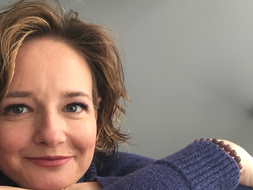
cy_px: 192
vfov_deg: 22.4
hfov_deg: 30.6
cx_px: 90
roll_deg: +1.1
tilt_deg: -13.6
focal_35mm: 63
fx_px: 461
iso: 64
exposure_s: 1/30
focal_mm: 4.15
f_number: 2.2
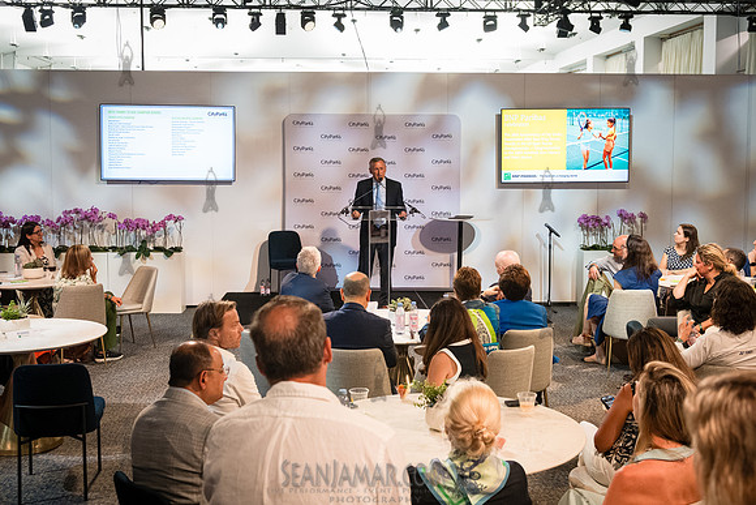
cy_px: 223
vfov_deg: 31.1
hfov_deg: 45.3
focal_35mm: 43
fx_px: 906
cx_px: 380
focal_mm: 38
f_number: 4.5
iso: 8000
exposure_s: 1/320
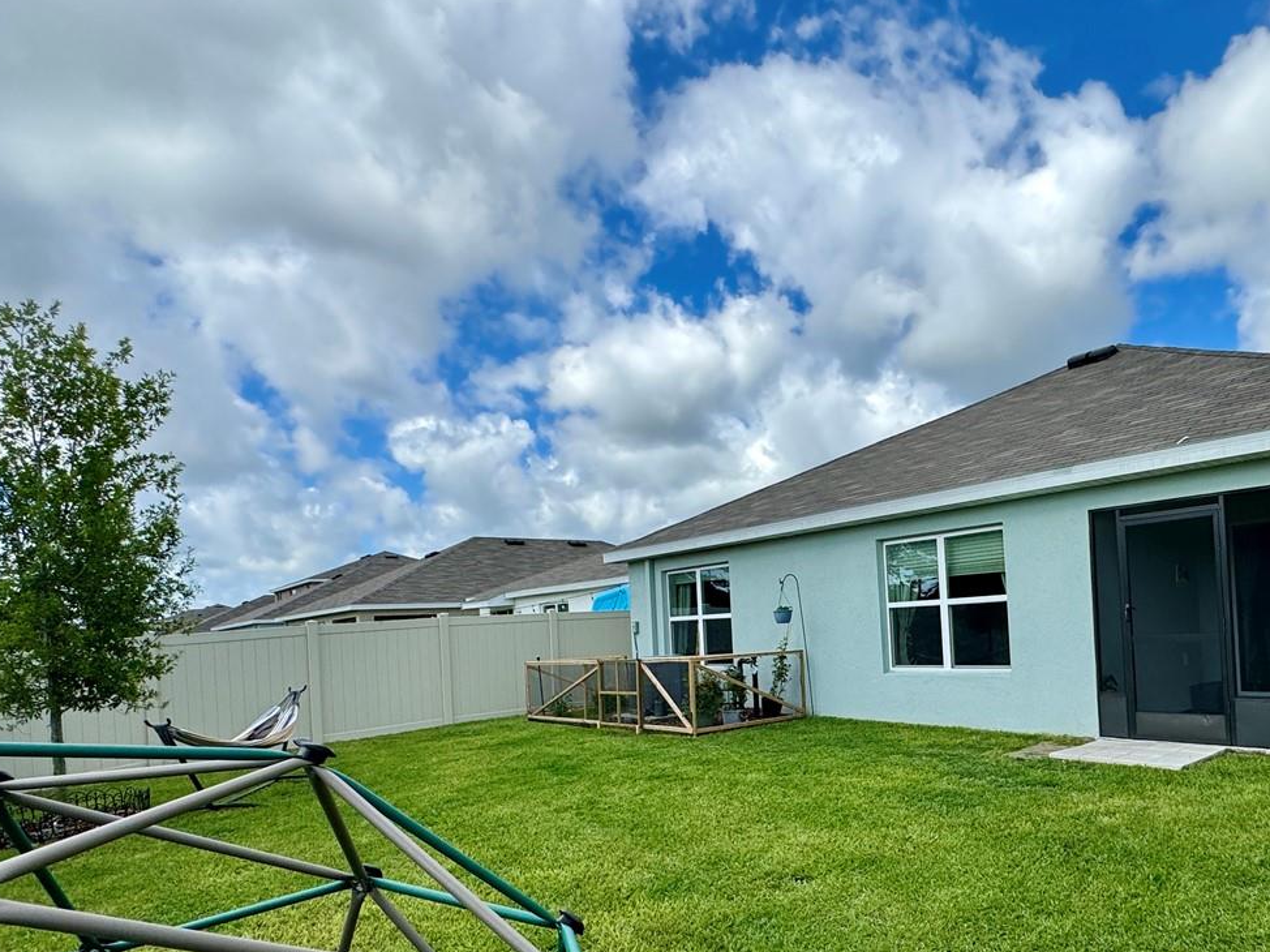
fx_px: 844
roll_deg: +2.3
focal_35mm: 23
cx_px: 876
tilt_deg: +1.6
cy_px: 608
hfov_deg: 71.1
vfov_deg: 58.0
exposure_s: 1/1880
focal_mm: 2.22
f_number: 2.2
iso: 50
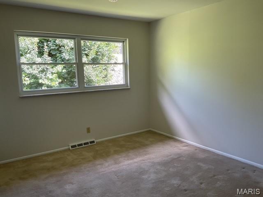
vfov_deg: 48.2
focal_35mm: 29
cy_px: 98
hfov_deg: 61.7
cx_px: 132
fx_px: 220
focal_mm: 3
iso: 32
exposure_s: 1/60
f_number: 1.8
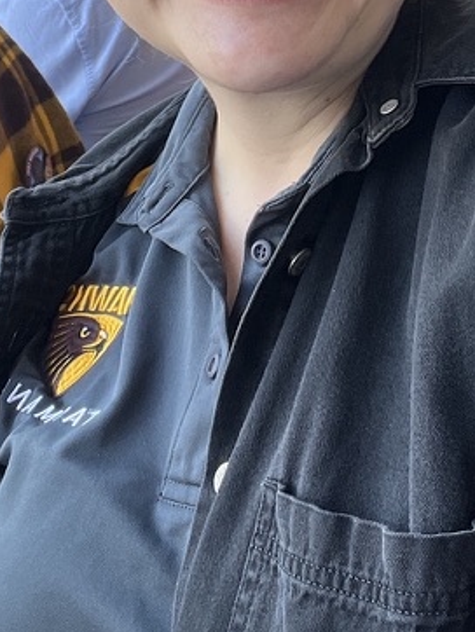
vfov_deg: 28.3
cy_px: 26
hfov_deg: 22.6
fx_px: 1188
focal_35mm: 65
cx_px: 293
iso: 80
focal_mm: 2.71
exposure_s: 1/100
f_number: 2.2
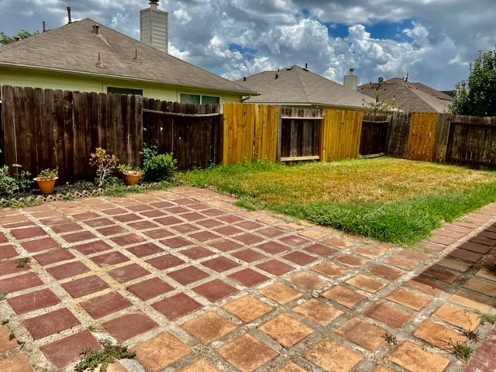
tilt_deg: -11.0
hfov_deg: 67.3
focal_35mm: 26
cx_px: 248
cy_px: 186
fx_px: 373
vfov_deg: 53.1
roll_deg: -2.8
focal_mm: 5.7
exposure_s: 1/6993
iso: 50
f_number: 1.5
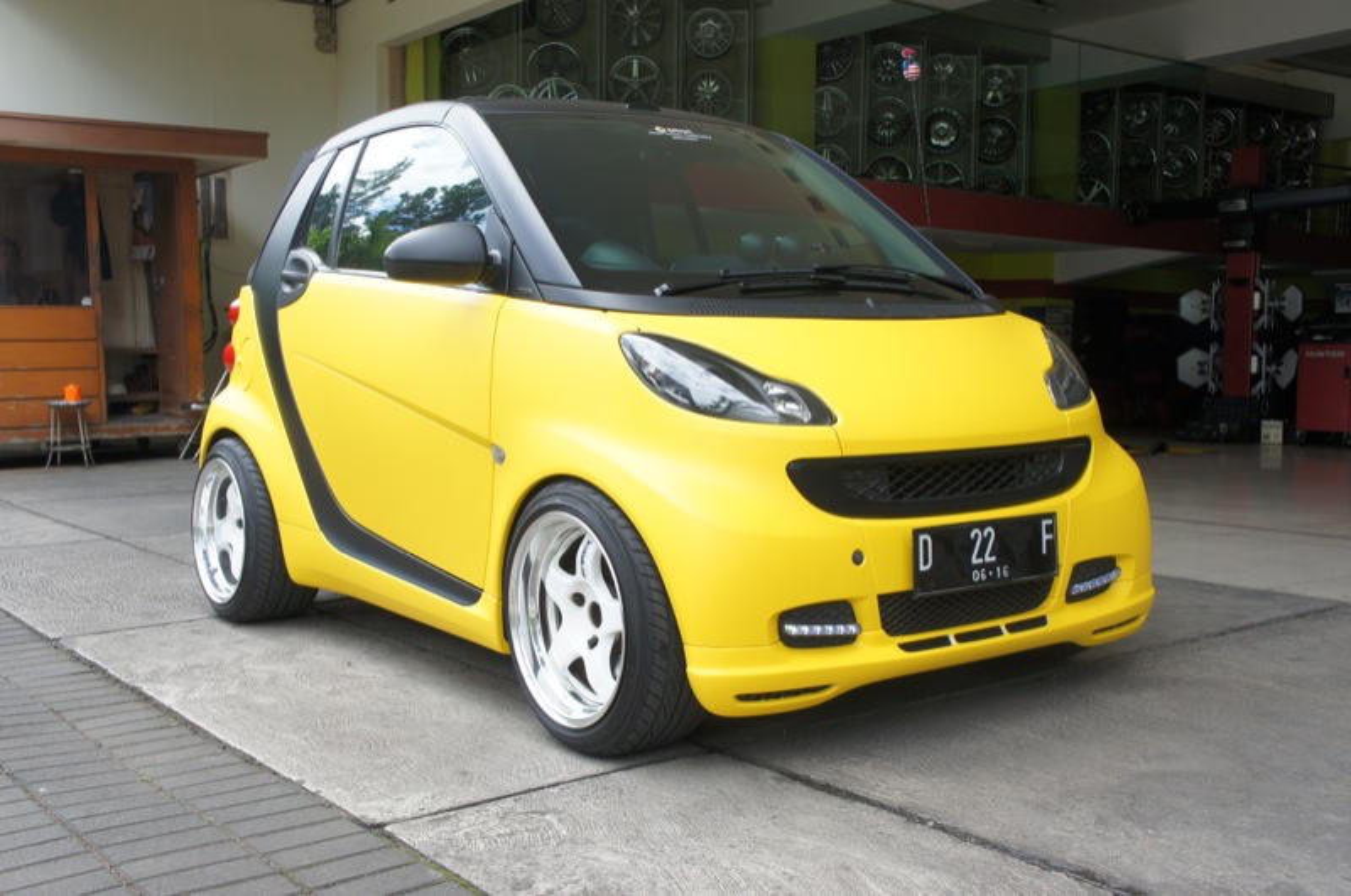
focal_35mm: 38
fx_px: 1405
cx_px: 676
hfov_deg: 51.3
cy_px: 448
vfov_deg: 35.4
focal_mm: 25
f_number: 6.3
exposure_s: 1/125
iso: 200
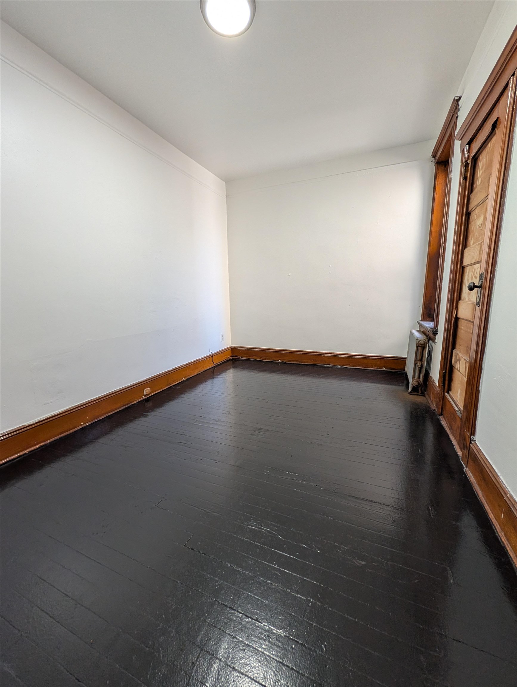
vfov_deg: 110.5
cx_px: 258
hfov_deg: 94.6
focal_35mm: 12
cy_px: 344
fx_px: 238
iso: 155
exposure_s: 1/48.1
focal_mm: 2.02
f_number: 1.7
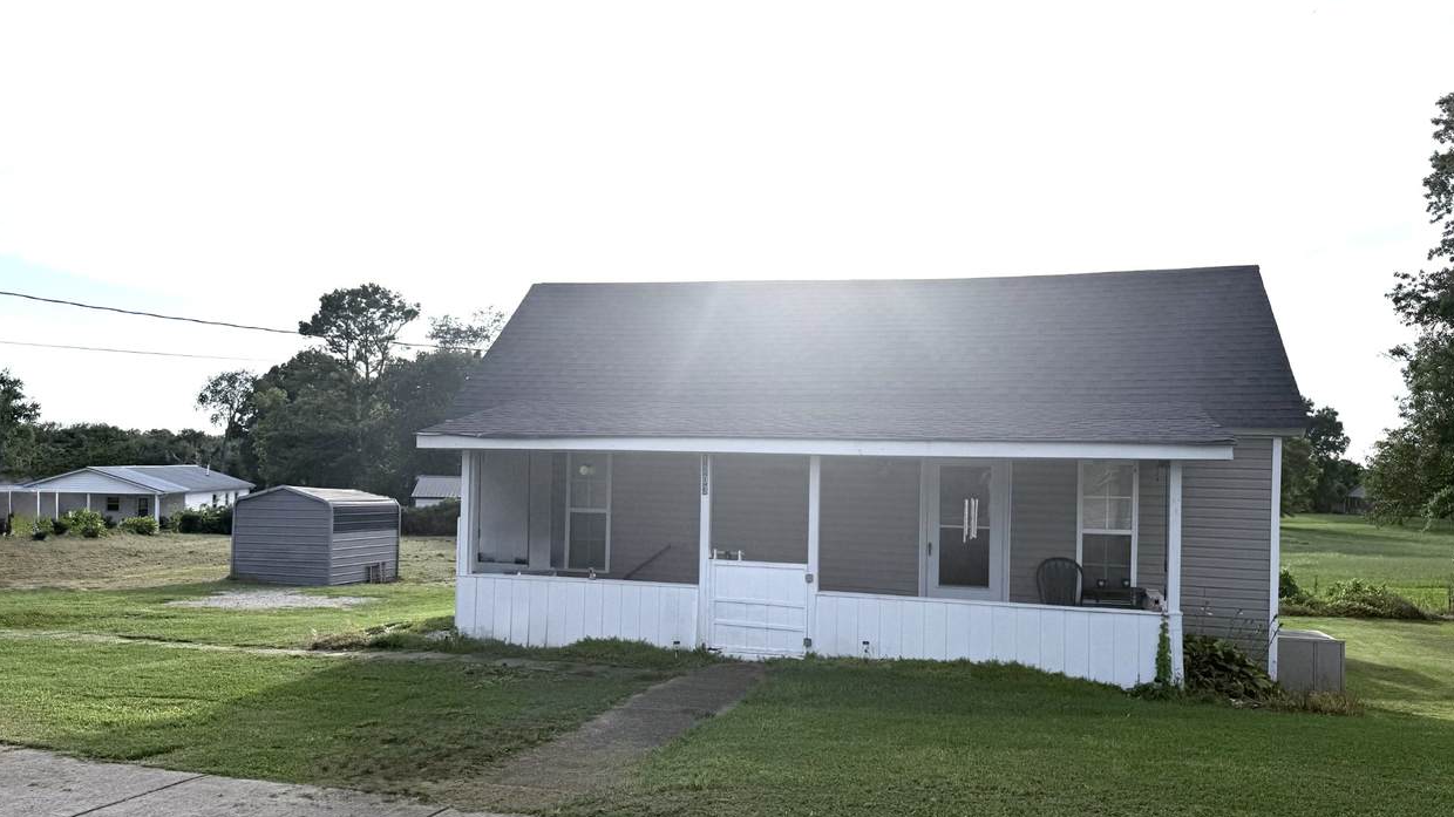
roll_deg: -1.2
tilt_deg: +0.7
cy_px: 465
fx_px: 1041
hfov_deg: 69.9
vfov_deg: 42.8
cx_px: 708
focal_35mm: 27
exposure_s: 1/11905
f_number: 1.78
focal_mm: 6.76
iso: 80
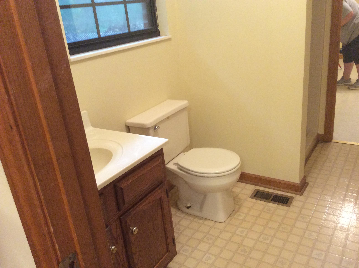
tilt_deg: -22.7
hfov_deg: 56.9
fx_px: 331
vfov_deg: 44.1
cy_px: 134
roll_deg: +6.9
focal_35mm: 32
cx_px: 180
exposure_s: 1/24
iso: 250
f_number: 2.4
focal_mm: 3.3
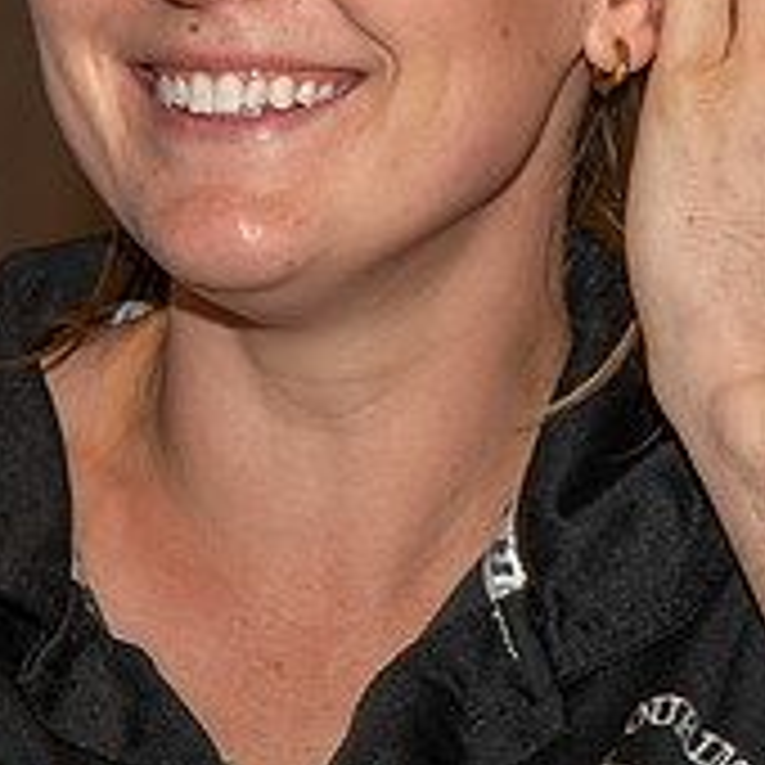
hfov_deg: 5.0
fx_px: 8701
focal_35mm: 348
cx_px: 562
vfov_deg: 5.0
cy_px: 20
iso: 800
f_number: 5.6
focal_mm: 120
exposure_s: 1/60
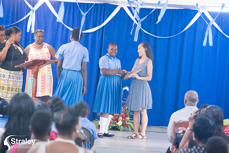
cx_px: 114
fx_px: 954
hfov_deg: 13.7
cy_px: 76
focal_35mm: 150
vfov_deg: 9.2
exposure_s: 1/200
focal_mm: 150
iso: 22800
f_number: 6.3
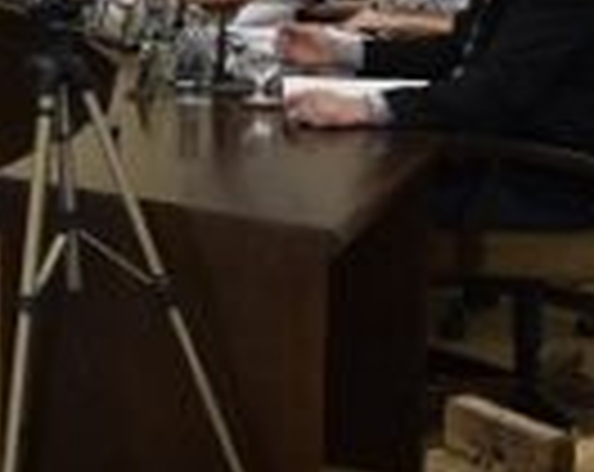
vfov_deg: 14.1
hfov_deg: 14.4
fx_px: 1872
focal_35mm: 107
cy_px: -25
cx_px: -652
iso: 1250
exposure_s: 1/80
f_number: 5.6
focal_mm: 13
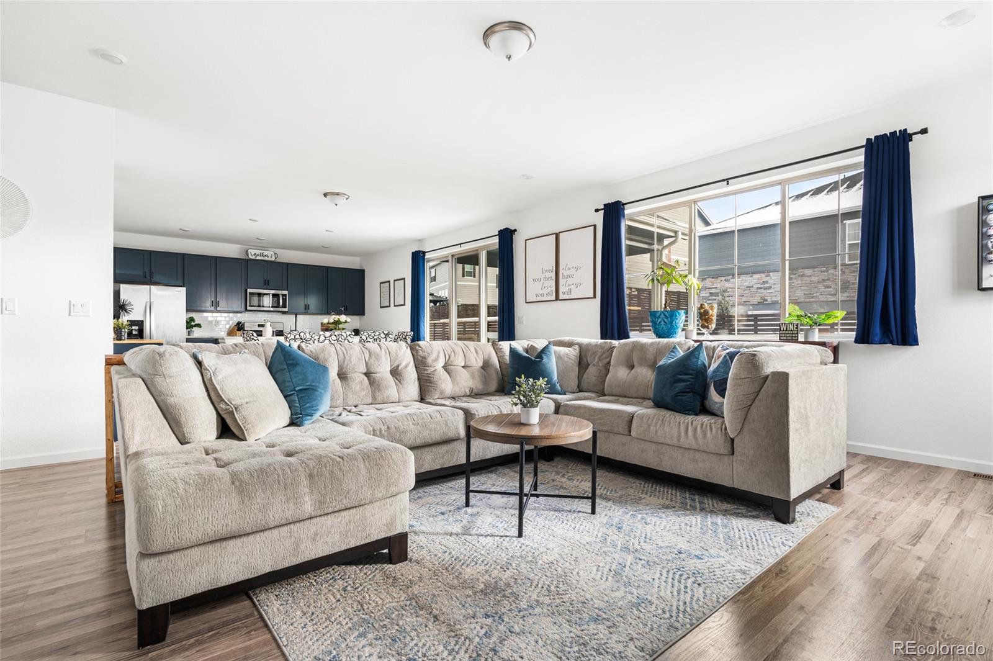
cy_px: 330
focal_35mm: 18
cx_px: 496
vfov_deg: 68.8
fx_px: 482
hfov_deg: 91.6
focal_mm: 17.5
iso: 125
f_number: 8
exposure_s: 1/1.25
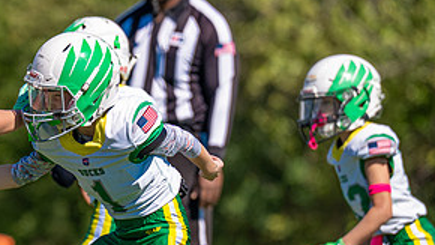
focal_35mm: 671
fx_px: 7738
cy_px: 130
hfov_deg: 3.2
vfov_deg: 1.8
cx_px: 58
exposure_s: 1/3200
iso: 160
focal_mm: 200
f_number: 2.8
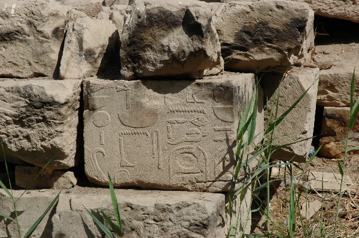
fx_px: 927
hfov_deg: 21.9
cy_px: 119
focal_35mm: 93
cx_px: 180
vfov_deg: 14.7
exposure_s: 1/400
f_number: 10
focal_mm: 62
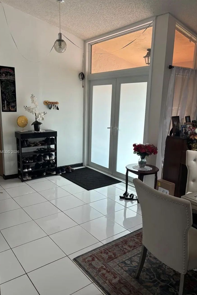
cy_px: 152
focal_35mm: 28
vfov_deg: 65.5
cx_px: 87
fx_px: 230
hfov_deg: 46.3
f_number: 1.6
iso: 125
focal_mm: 5.96
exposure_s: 1/60
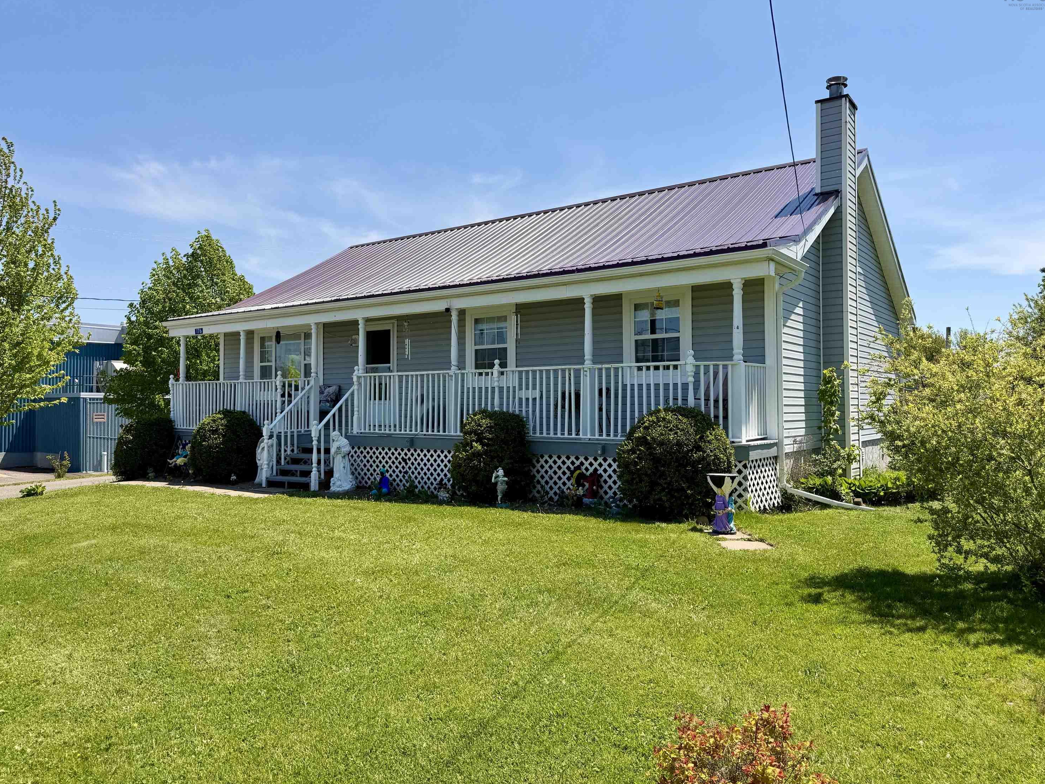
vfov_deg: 54.9
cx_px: 520
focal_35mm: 25
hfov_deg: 69.4
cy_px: 383
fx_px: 755
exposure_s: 1/4673
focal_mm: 6.76
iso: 80
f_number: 1.78
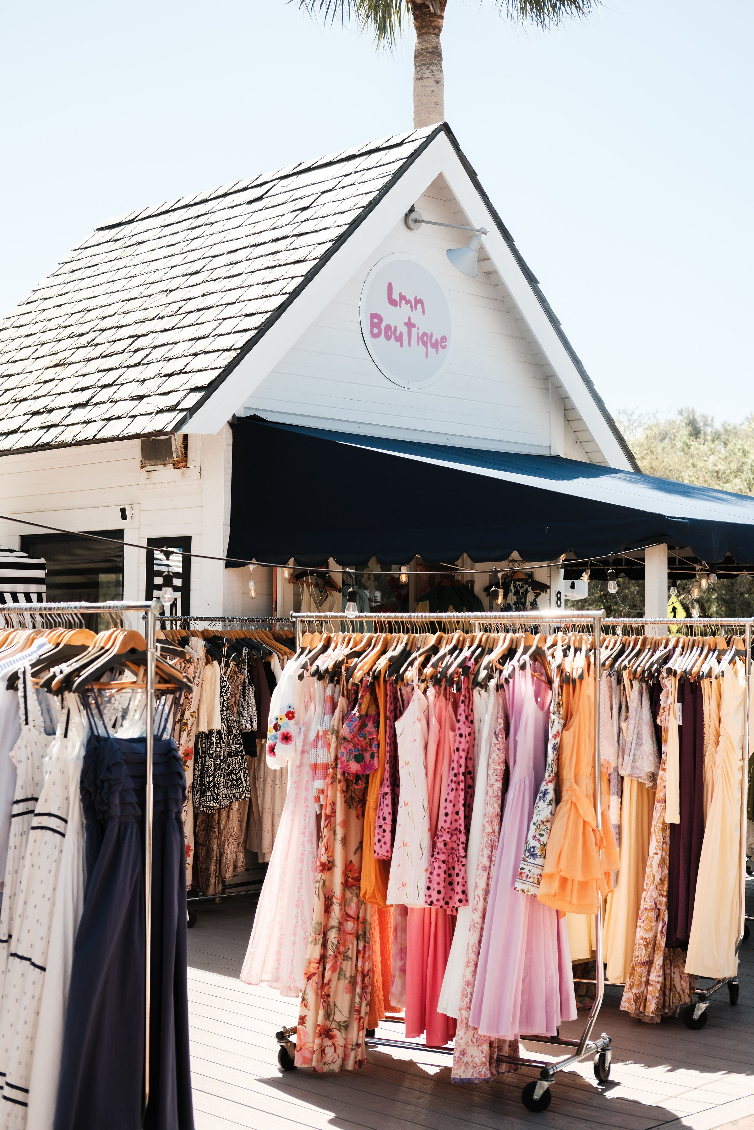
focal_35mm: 53
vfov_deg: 37.5
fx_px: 1665
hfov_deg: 25.5
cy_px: 565
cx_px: 377
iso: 320
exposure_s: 1/2000
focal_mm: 35
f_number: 3.2
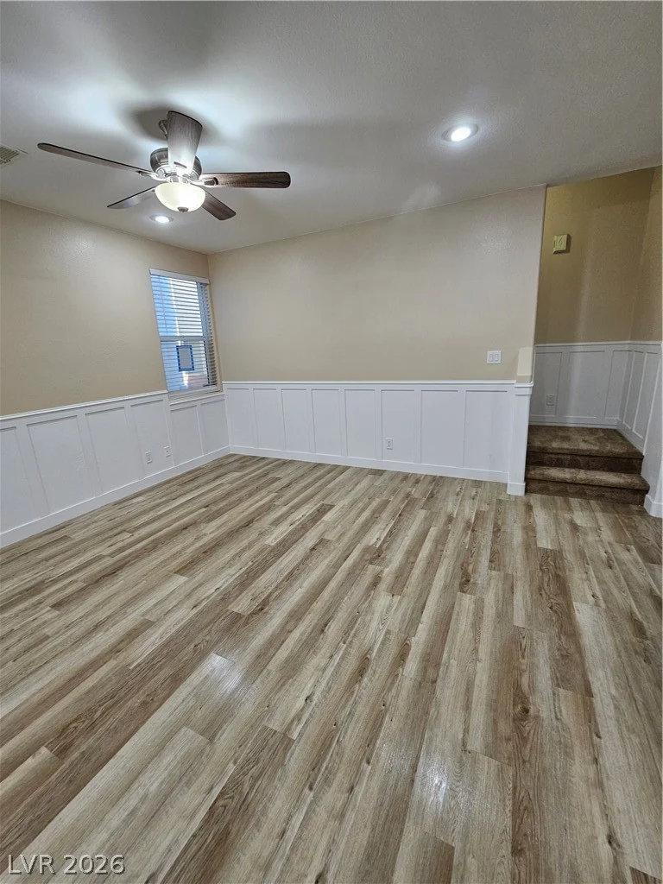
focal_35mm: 13
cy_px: 442
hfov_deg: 89.9
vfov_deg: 106.2
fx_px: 332
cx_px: 332
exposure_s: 1/60
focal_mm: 2.2
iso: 250
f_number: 2.2
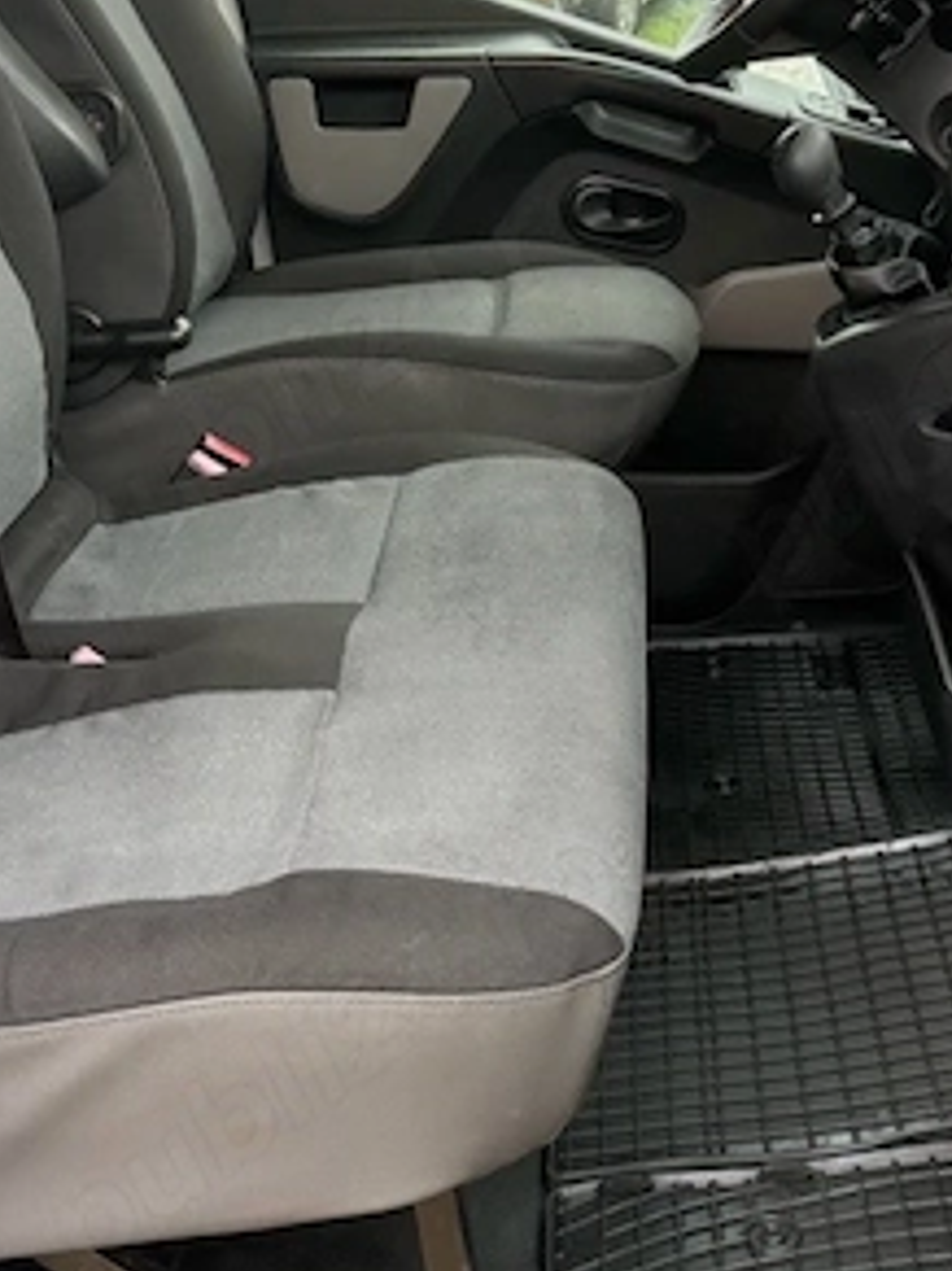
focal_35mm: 66
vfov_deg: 29.3
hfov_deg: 22.2
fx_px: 2422
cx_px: 507
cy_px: 480
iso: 200
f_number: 1.78
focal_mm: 6.76
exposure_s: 1/121
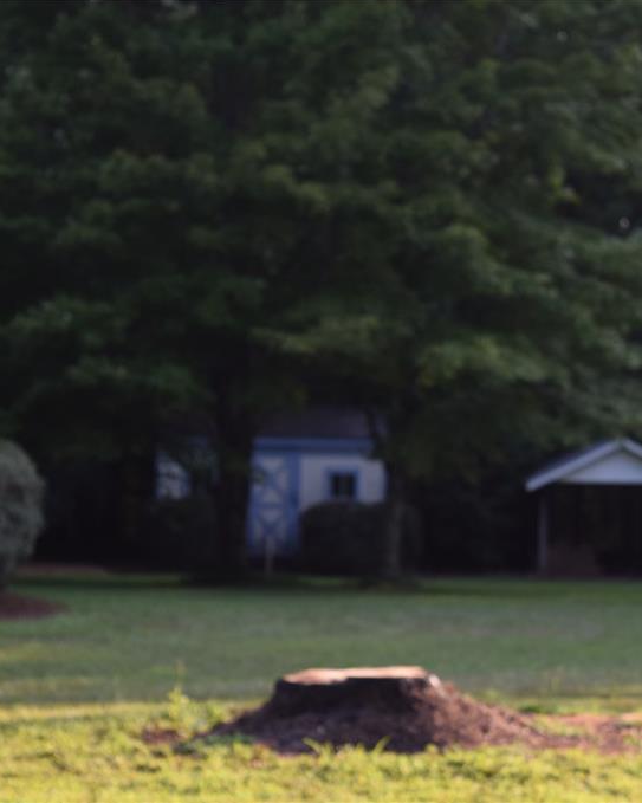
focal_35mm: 117
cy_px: 401
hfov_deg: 13.1
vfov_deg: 16.5
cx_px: 510
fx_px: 2773
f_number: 5.6
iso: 180
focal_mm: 55
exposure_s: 1/125
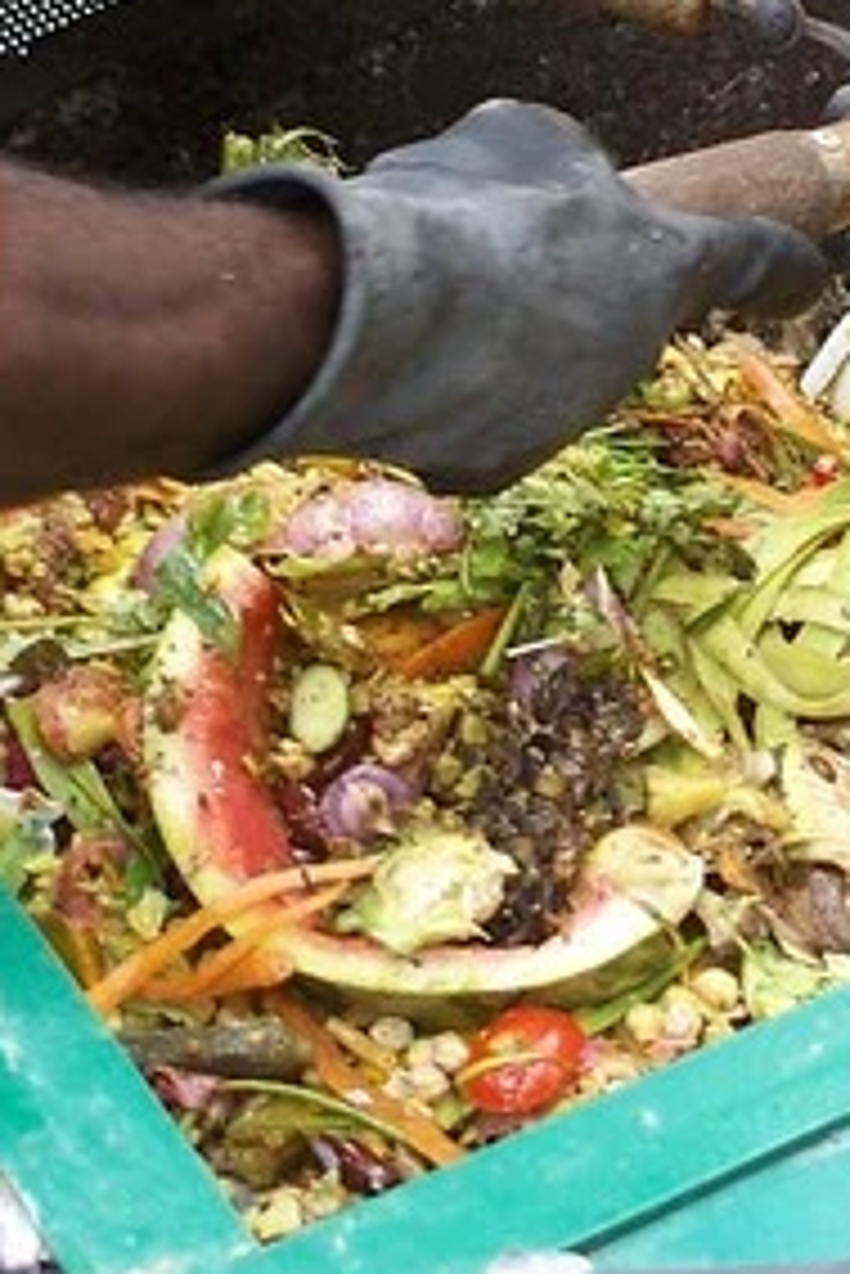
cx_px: 810
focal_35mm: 127
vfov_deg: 16.1
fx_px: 4492
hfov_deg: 10.7
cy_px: 360
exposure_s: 1/200
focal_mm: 7.54
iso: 80
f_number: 2.8
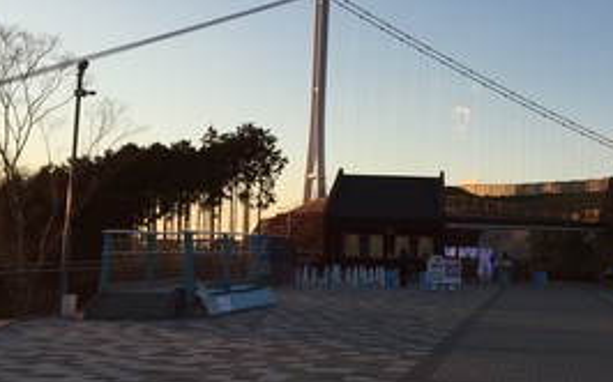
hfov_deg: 38.8
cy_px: 145
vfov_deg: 24.8
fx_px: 868
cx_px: 343
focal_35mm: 52
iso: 32
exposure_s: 1/807
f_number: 2.2
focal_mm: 4.15
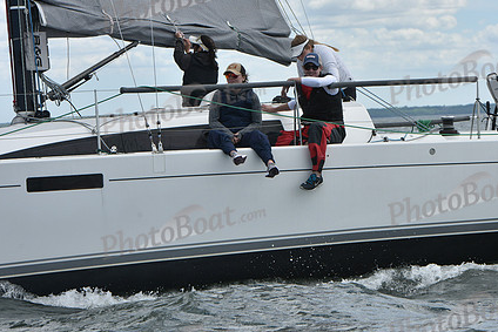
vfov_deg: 7.7
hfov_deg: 11.5
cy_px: 152
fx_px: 2463
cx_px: 328
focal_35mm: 178
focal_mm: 130
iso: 320
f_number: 8
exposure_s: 1/1000
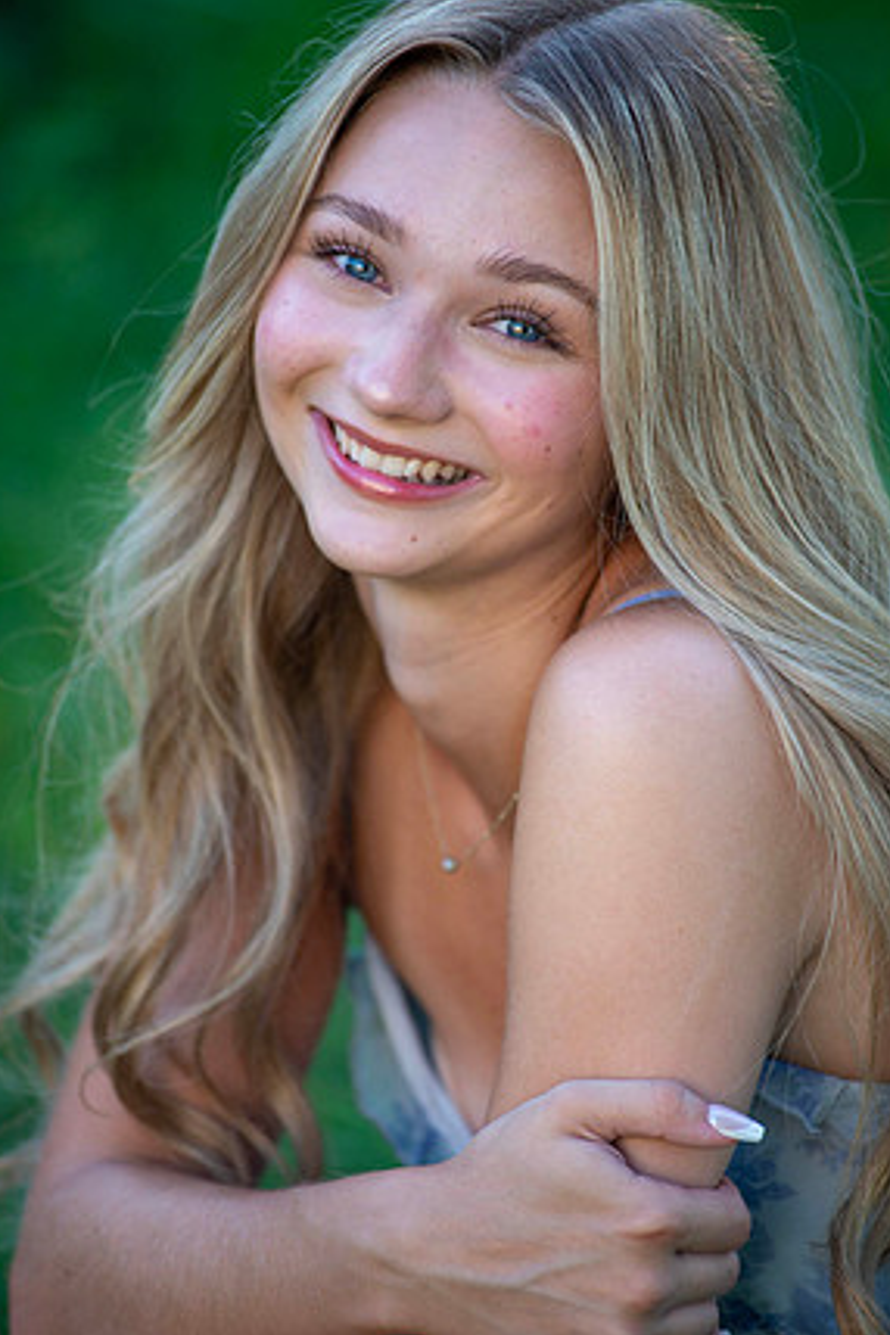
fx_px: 7787
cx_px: 445
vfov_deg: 9.8
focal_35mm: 210
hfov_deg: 6.5
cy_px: 644
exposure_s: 1/200
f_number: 4
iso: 160
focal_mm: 200
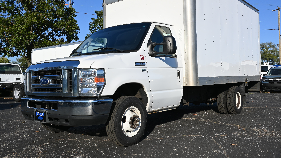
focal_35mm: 35
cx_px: 139
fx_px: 261
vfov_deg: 33.7
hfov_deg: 56.6
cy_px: 74
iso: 100
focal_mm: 22
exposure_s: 1/400
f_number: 7.1
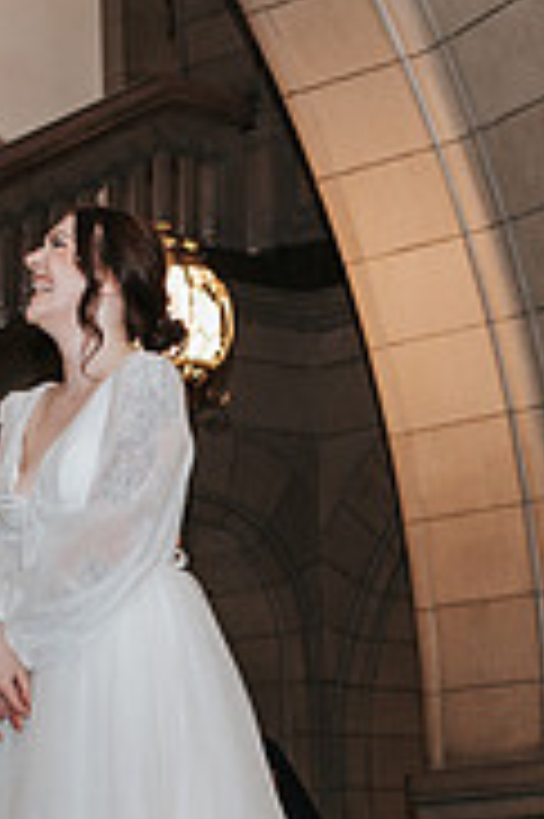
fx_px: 3429
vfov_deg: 13.5
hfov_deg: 9.1
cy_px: 739
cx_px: 205
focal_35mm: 151
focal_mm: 35
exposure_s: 1/200
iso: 800
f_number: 3.2
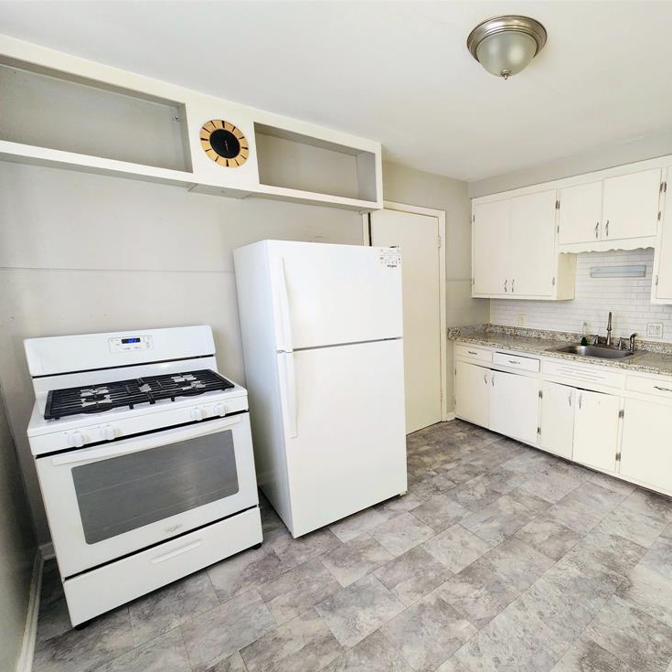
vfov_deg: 87.4
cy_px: 350
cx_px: 462
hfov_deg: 83.6
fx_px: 351
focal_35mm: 16
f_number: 2.2
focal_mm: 2.2
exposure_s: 1/60.2
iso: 160
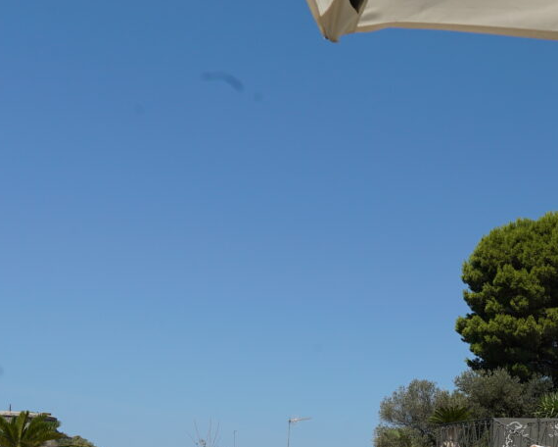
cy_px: 494
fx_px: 731
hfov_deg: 38.0
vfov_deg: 30.3
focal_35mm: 44
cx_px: 536
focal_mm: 17.5
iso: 100
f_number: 13
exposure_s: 1/160
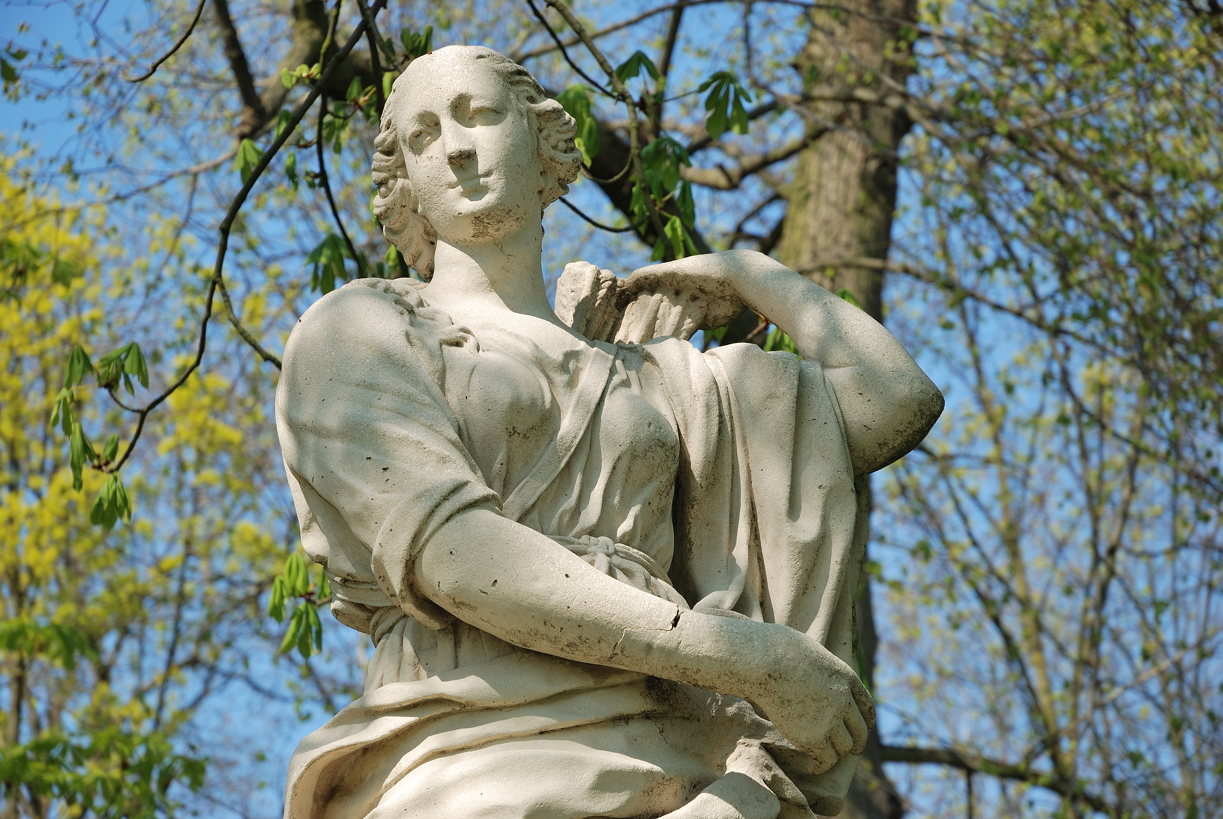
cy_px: 410
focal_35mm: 105
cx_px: 612
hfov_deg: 19.4
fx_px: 3571
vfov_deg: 13.1
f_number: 5.6
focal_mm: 70
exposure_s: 1/320
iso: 100
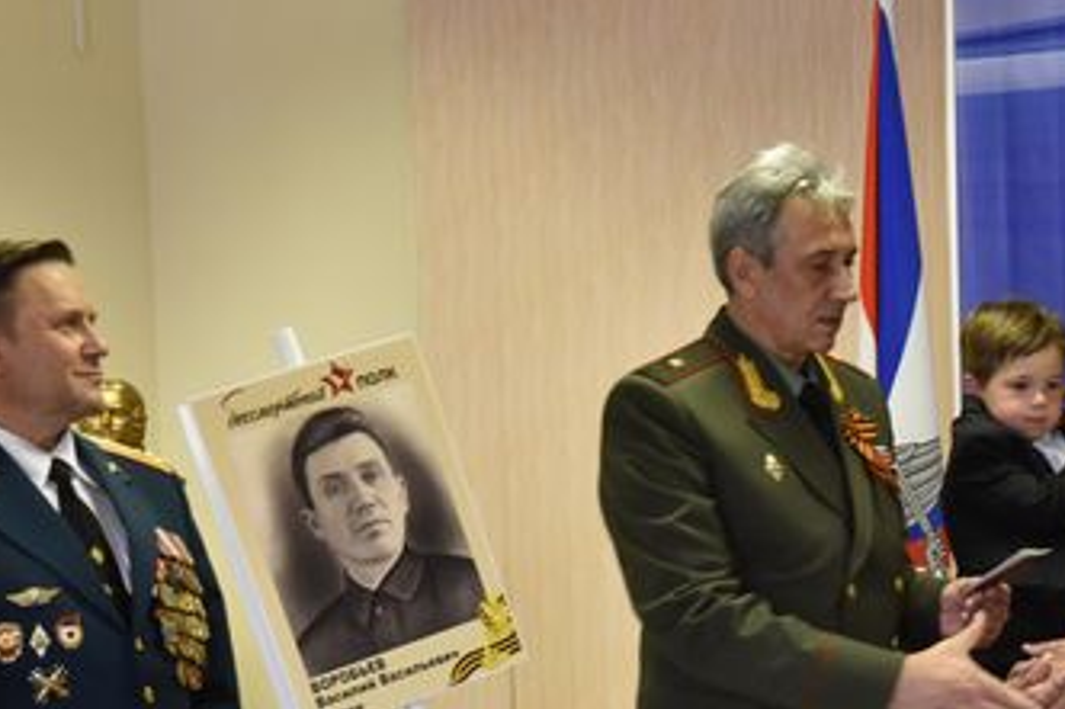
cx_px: 741
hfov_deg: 20.1
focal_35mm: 101
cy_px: 484
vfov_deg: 13.5
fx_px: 2986
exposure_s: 1/100
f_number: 5.6
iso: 4000
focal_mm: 48
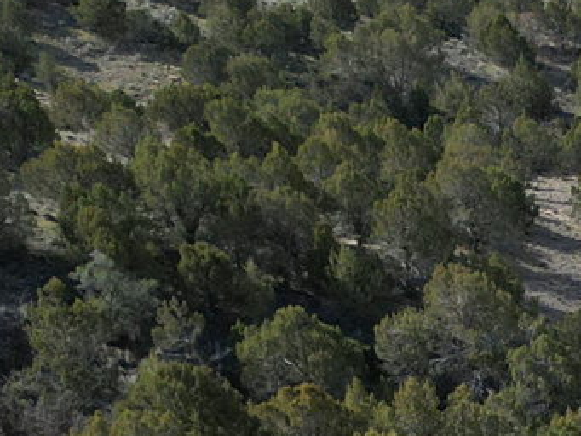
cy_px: 685
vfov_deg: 9.9
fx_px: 2418
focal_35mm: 144
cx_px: 1349
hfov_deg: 11.5
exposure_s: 1/2000
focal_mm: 6.72
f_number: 1.7
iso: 140
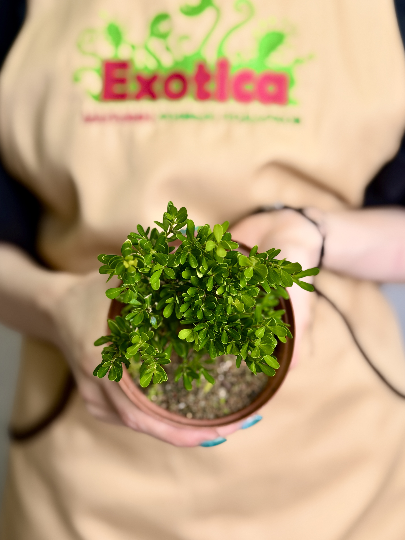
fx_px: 796
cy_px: 263
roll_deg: +0.3
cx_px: 208
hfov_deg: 28.6
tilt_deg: -14.1
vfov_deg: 37.5
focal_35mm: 51
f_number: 1.78
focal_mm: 6.76
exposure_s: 1/266
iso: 64
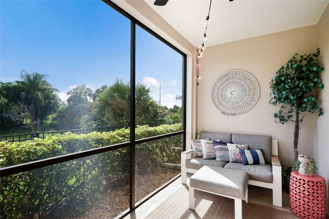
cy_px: 110
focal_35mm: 16
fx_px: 146
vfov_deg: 73.7
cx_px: 164
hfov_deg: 96.7
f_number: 8
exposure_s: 1/40
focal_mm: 16
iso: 100
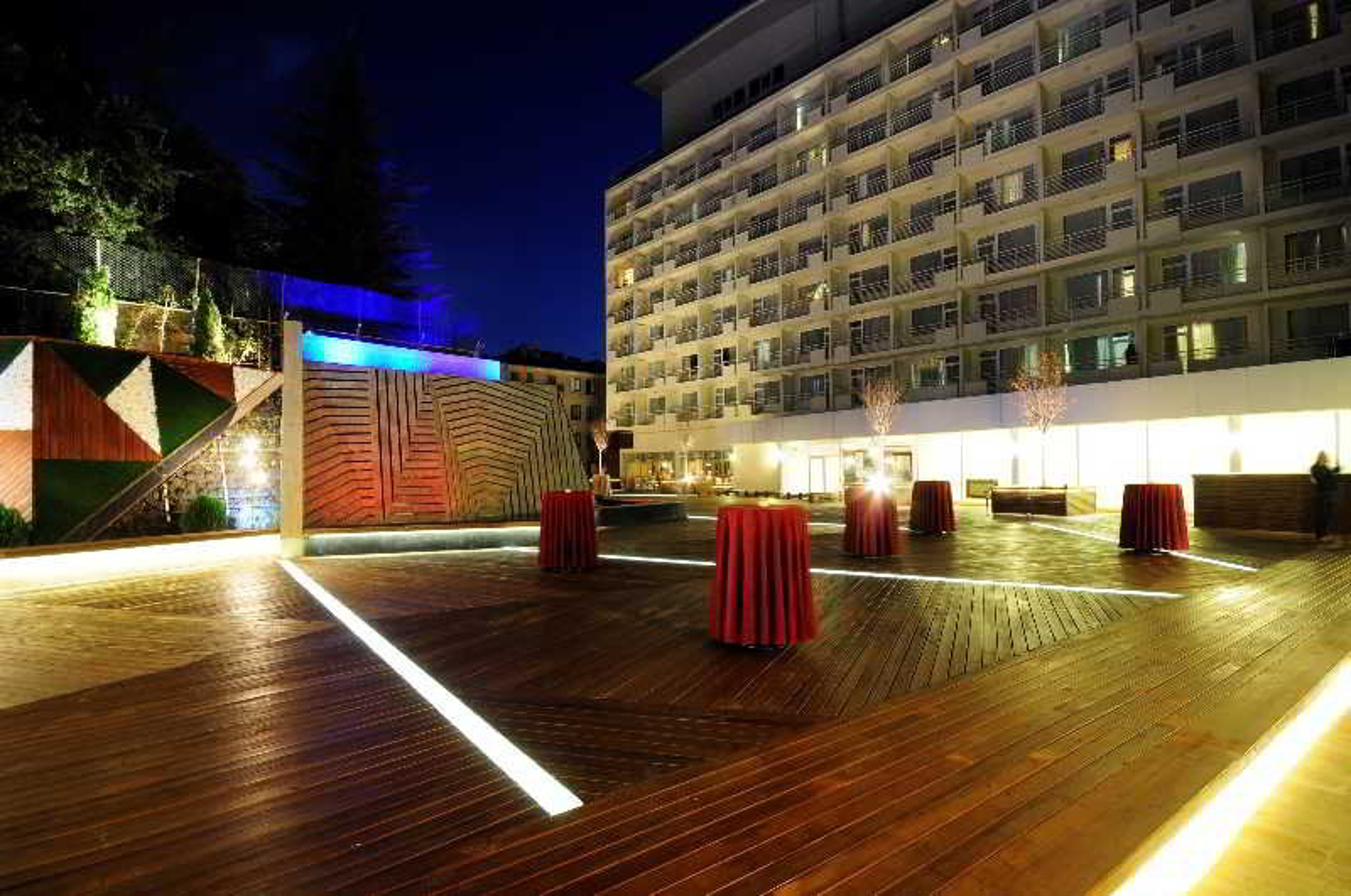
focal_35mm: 15
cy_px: 448
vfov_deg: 77.2
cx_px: 676
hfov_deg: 100.5
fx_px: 562
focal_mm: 10
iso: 400
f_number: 7.1
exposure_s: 5
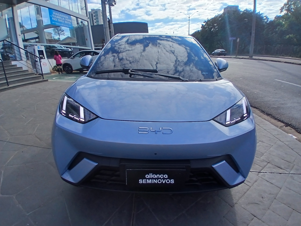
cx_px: 150
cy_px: 113
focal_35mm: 17
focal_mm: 1.4
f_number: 2.2
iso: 50
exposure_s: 1/967
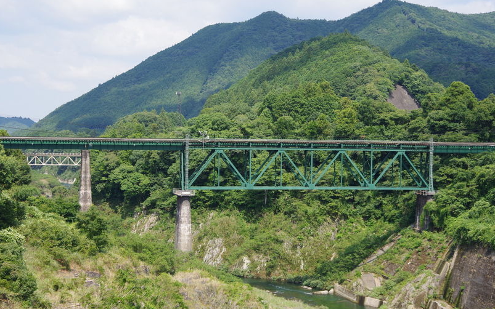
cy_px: 159
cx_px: 246
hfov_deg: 33.0
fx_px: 836
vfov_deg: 21.0
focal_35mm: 62
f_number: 7.1
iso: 200
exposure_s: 1/320
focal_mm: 40
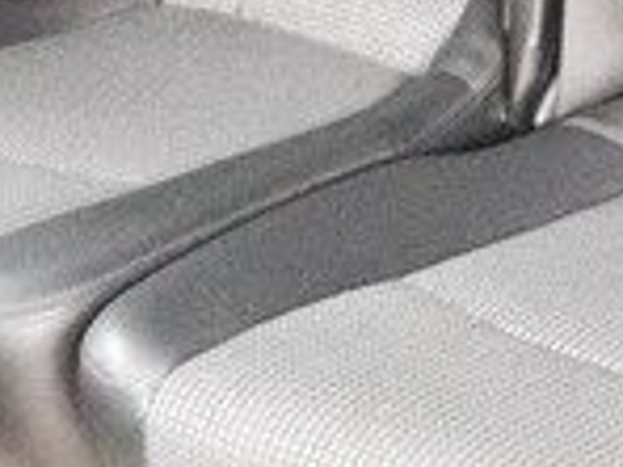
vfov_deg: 9.8
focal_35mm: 147
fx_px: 2646
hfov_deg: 12.9
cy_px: -204
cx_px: 846
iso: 500
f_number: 2.4
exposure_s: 1/15
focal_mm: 4.12
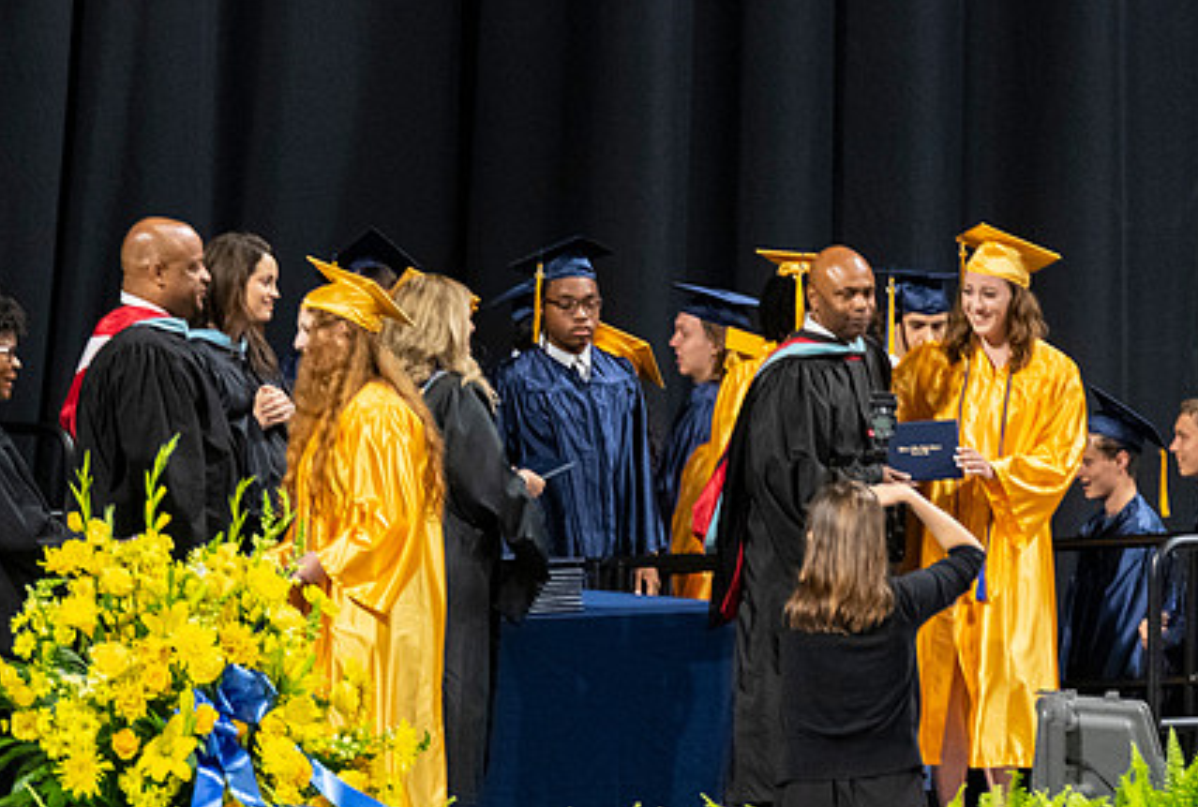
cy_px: 533
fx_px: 15323
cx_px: 1009
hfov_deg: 4.5
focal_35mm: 459
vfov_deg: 3.0
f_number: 4
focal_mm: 190
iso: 2000
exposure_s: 1/200
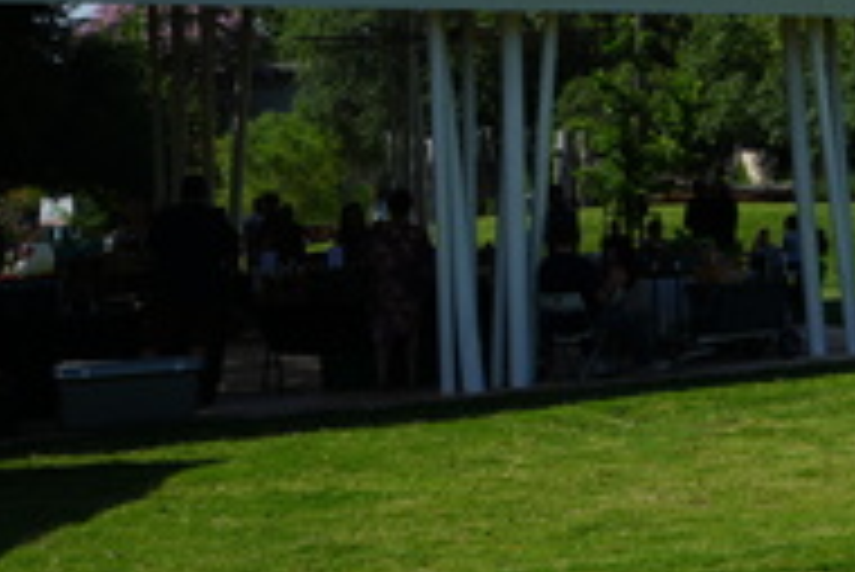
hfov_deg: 22.7
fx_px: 1925
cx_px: 1071
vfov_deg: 16.5
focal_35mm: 81
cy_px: -7
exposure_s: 1/250
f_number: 10
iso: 100
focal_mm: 24
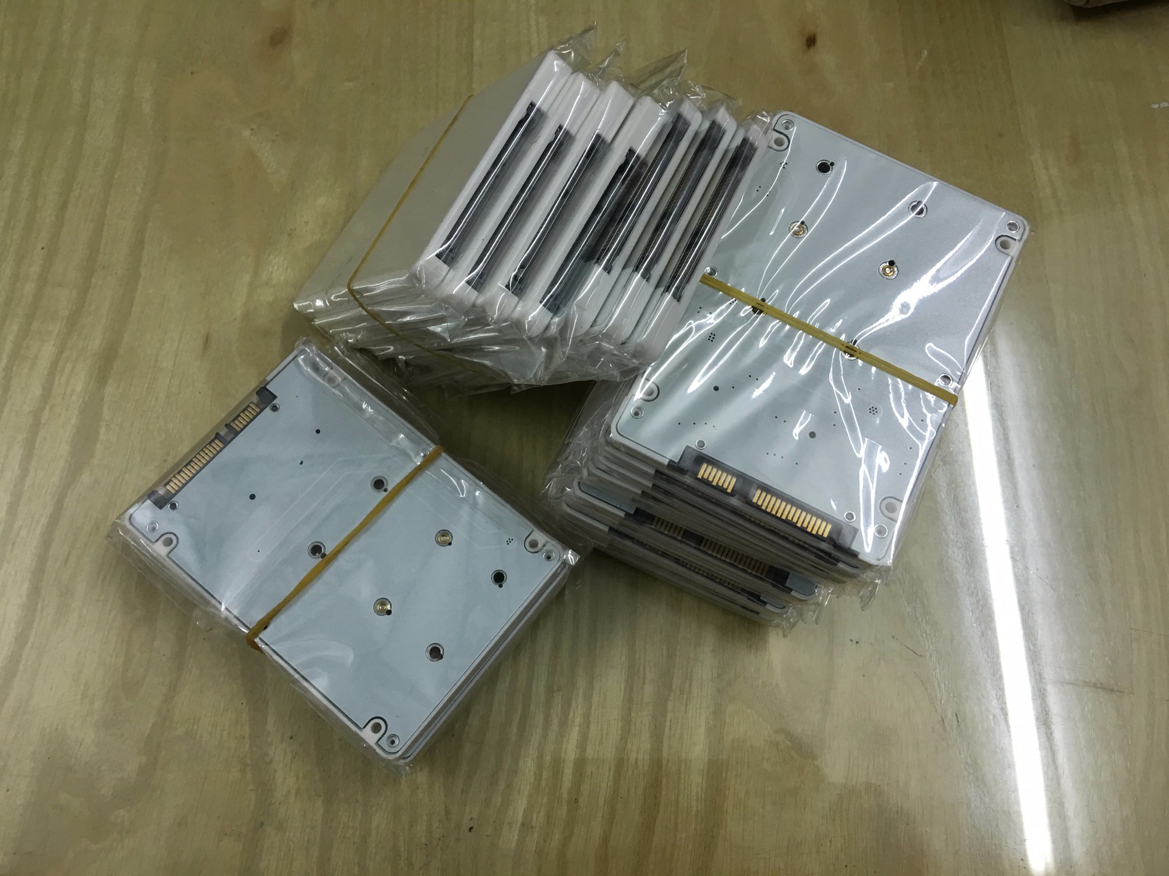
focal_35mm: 29
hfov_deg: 61.7
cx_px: 584
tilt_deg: -70.5
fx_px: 979
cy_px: 438
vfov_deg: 48.2
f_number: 2.2
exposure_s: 1/17
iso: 40
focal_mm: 4.15
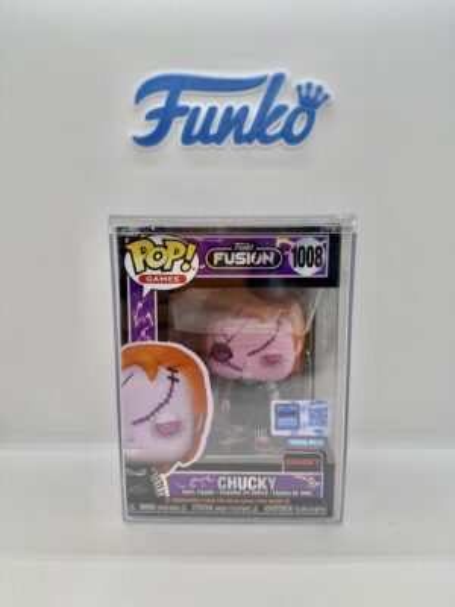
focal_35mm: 24
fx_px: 421
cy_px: 304
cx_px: 228
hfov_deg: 56.8
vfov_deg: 71.6
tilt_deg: -5.5
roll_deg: +0.8
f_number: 1.78
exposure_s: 1/240
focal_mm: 6.76
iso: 64
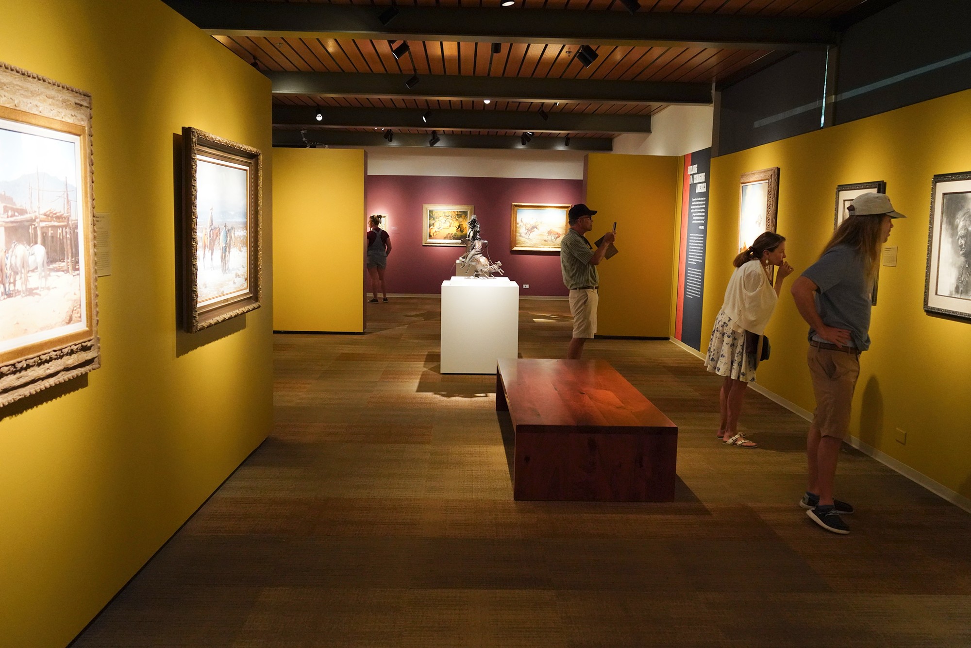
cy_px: 324
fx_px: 890
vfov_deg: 40.0
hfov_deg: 57.2
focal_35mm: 33
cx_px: 486
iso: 6400
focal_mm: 33
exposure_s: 1/100
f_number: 5
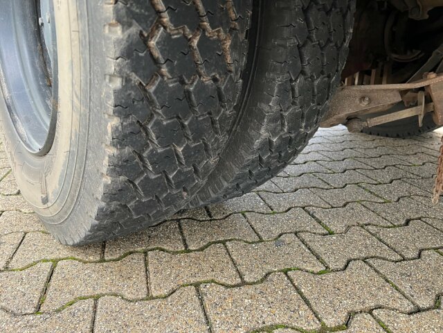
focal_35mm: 26
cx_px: 222
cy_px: 166
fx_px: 333
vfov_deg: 53.1
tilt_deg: -17.0
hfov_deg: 67.3
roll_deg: +1.0
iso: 125
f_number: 1.5
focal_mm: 5.7
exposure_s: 1/79
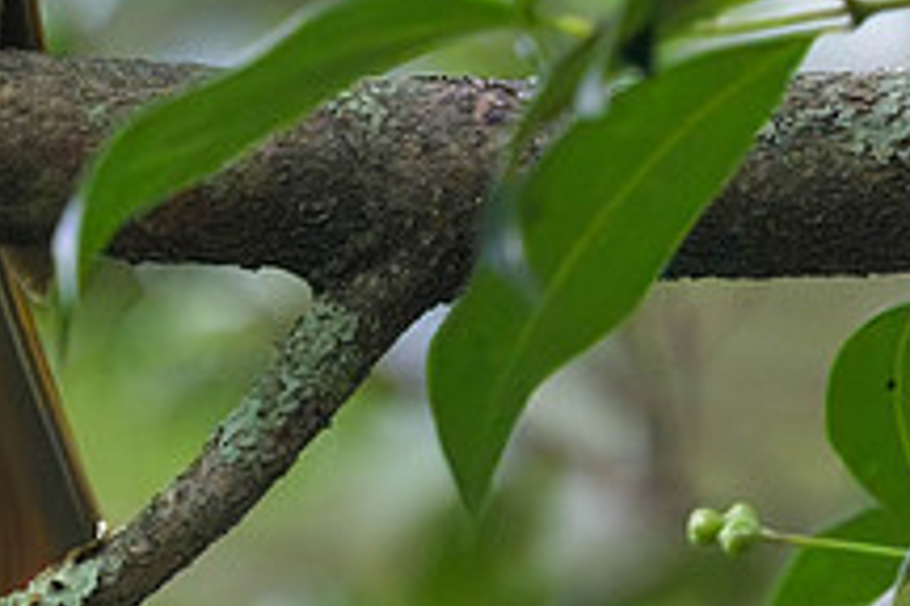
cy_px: -157
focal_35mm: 2594
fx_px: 65565
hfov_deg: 0.8
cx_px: -804
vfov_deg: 0.5
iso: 3600
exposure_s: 1/400
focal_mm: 400
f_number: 2.8
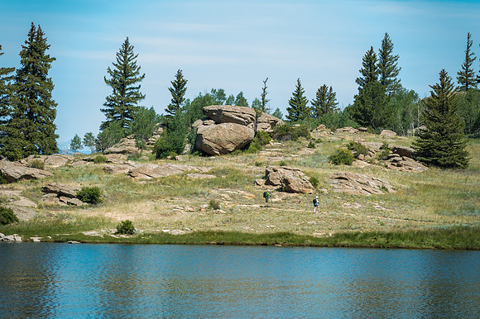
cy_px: 160
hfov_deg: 10.3
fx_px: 2665
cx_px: 240
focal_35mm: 200
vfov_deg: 6.9
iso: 200
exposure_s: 1/320
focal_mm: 200
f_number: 13
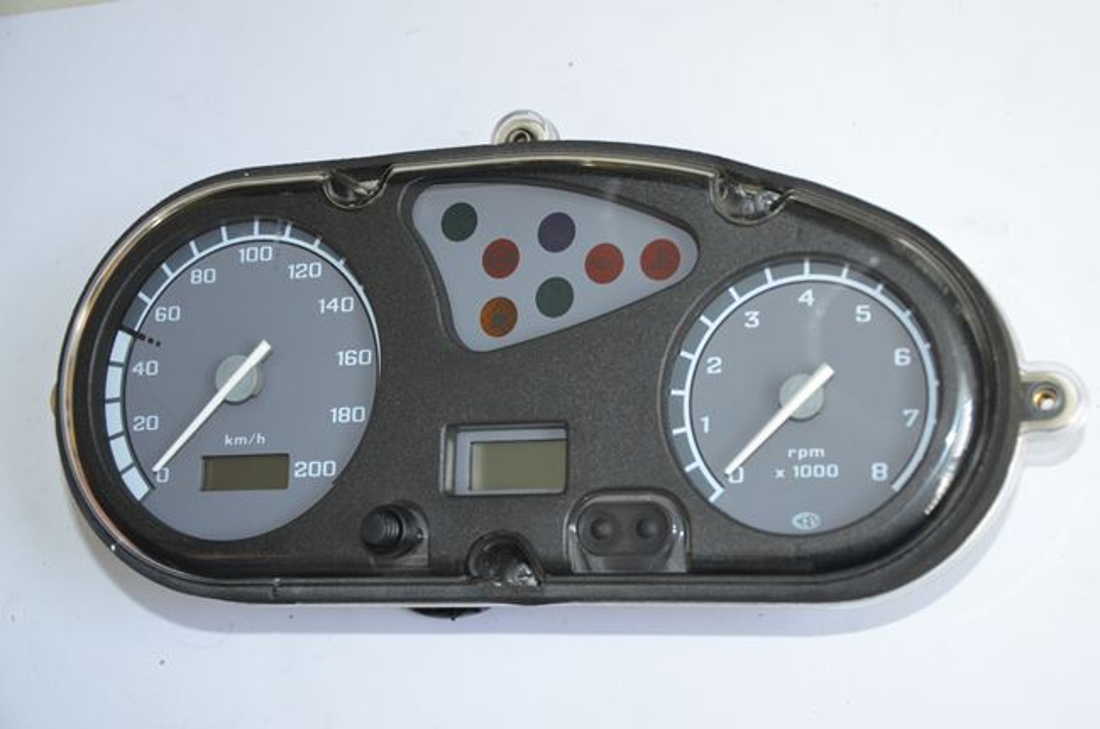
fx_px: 2059
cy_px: 364
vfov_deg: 20.1
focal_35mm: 68
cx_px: 550
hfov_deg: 29.9
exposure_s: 1/60
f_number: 4.8
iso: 1000
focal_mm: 45
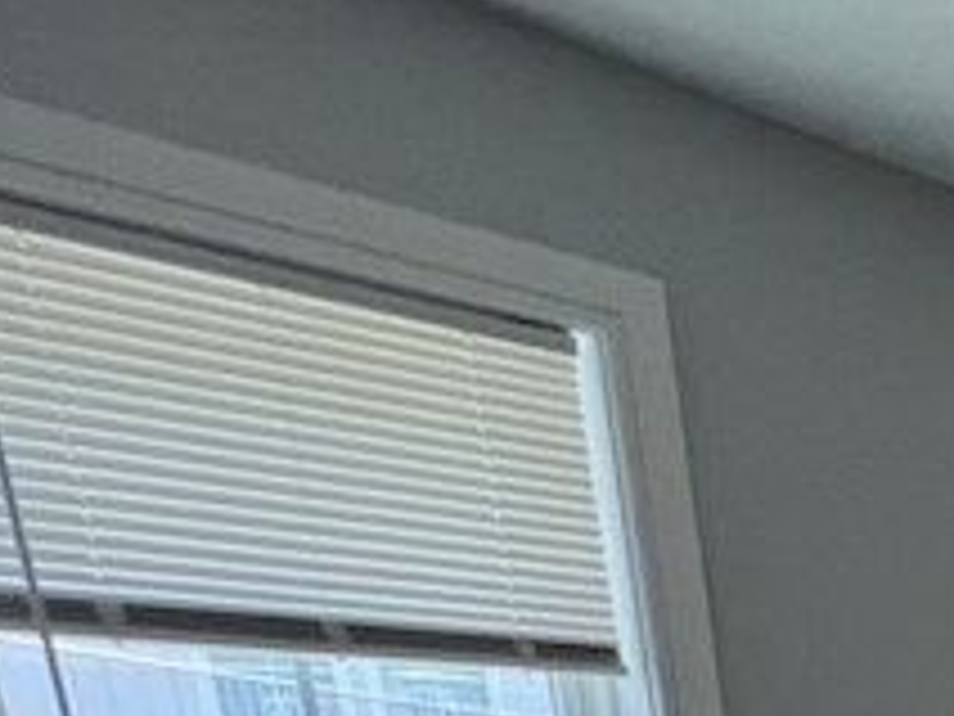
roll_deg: +1.7
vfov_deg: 21.9
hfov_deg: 23.8
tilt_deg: -11.6
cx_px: 1629
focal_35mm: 49
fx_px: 1350
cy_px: 1202
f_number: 1.8
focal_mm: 1.57
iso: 160
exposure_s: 1/120
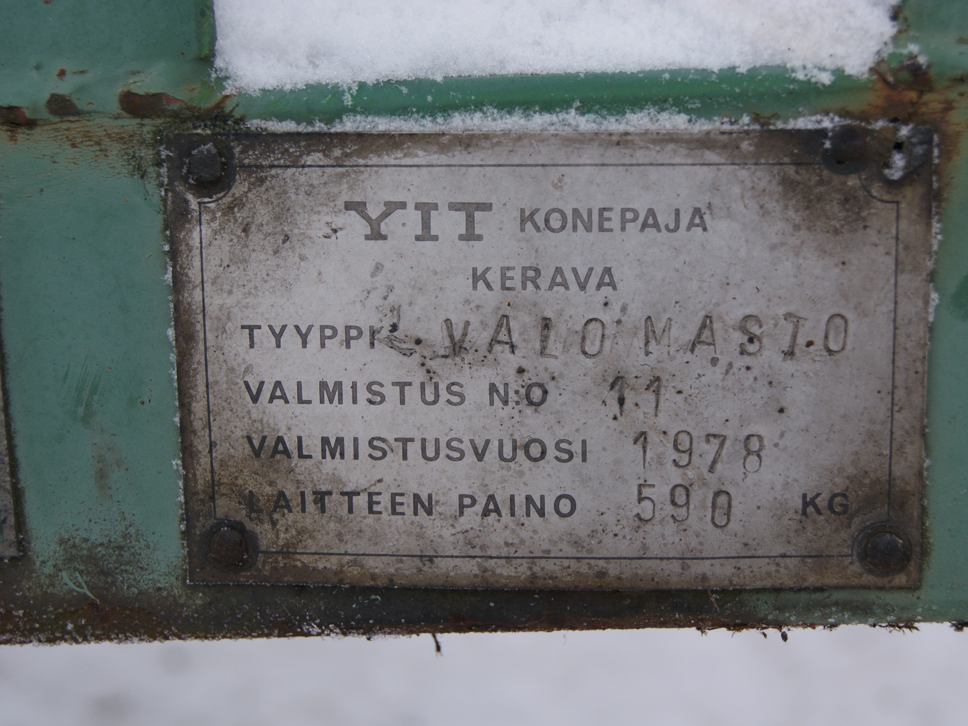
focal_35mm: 74
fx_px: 2057
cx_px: 547
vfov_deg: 20.0
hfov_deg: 26.5
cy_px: 362
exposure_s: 1/80
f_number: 5.6
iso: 250
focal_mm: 45
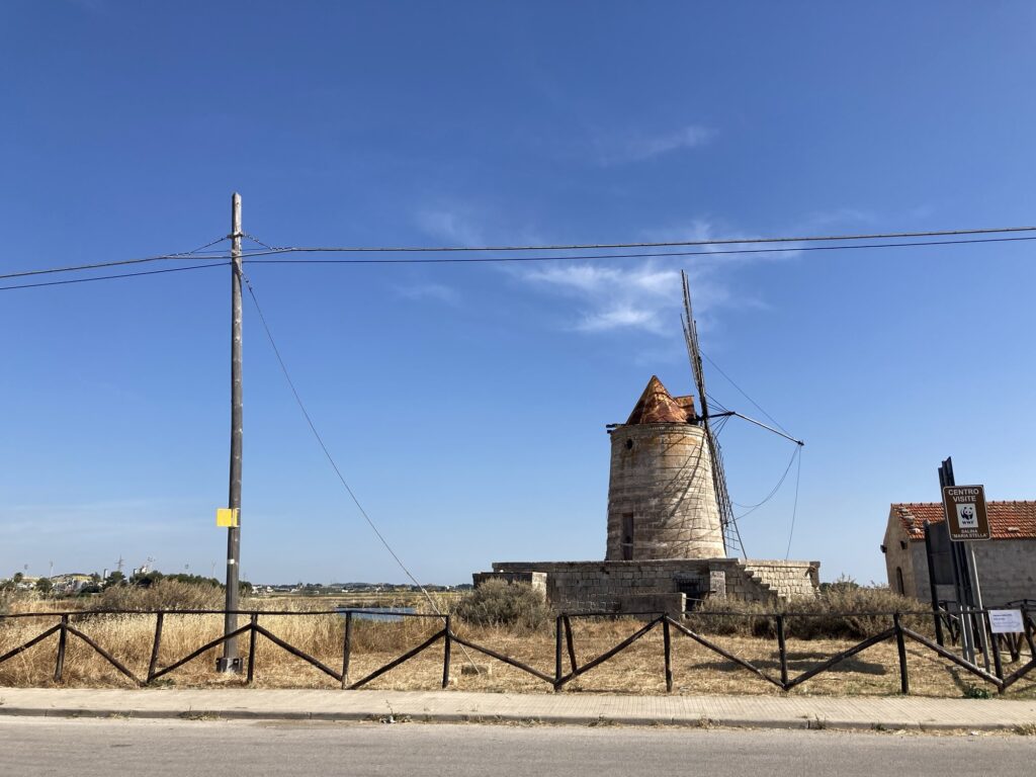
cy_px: 388
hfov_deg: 63.4
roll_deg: -0.1
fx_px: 838
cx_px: 518
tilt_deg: +14.1
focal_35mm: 28
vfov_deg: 49.7
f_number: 1.8
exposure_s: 1/2525
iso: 20
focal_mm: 3.99
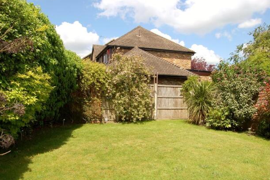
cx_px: 134
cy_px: 90
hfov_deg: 63.7
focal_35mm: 29
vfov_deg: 44.9
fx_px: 217
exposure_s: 1/500
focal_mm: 18
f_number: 6.3
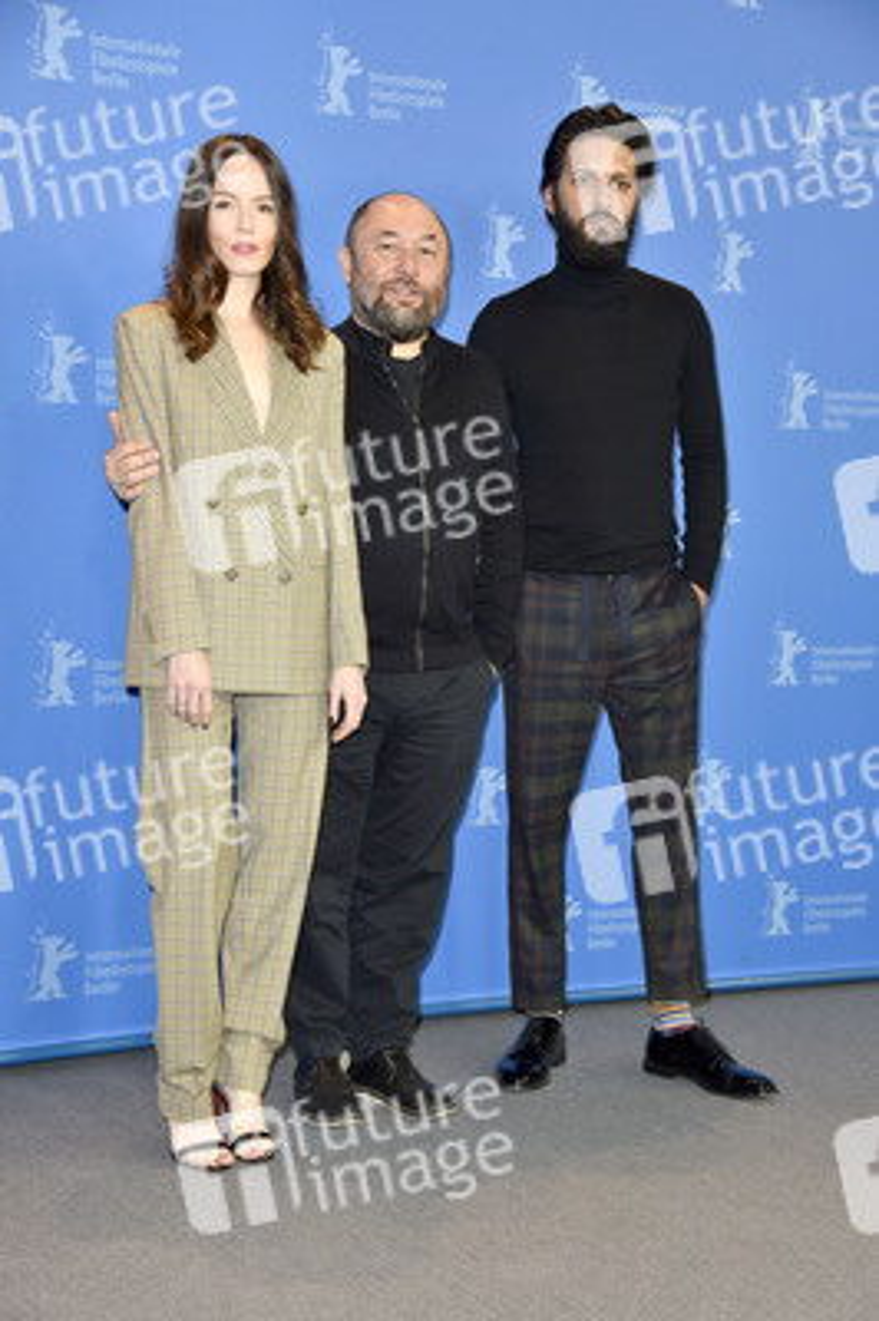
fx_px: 2385
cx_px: 440
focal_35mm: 65
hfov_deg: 20.9
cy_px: 660
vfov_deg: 31.0
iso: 640
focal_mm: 65
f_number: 5.6
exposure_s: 1/125
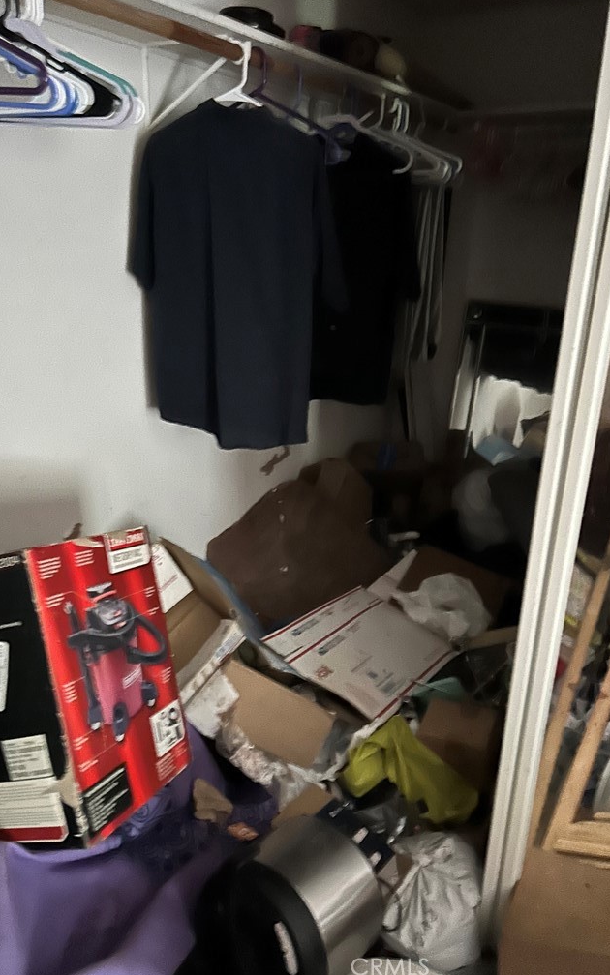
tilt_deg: -16.4
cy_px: 486
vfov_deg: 66.5
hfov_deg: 44.5
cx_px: 273
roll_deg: +0.7
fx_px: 745
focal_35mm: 28
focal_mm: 5.7
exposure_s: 1/16
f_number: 1.5
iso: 640
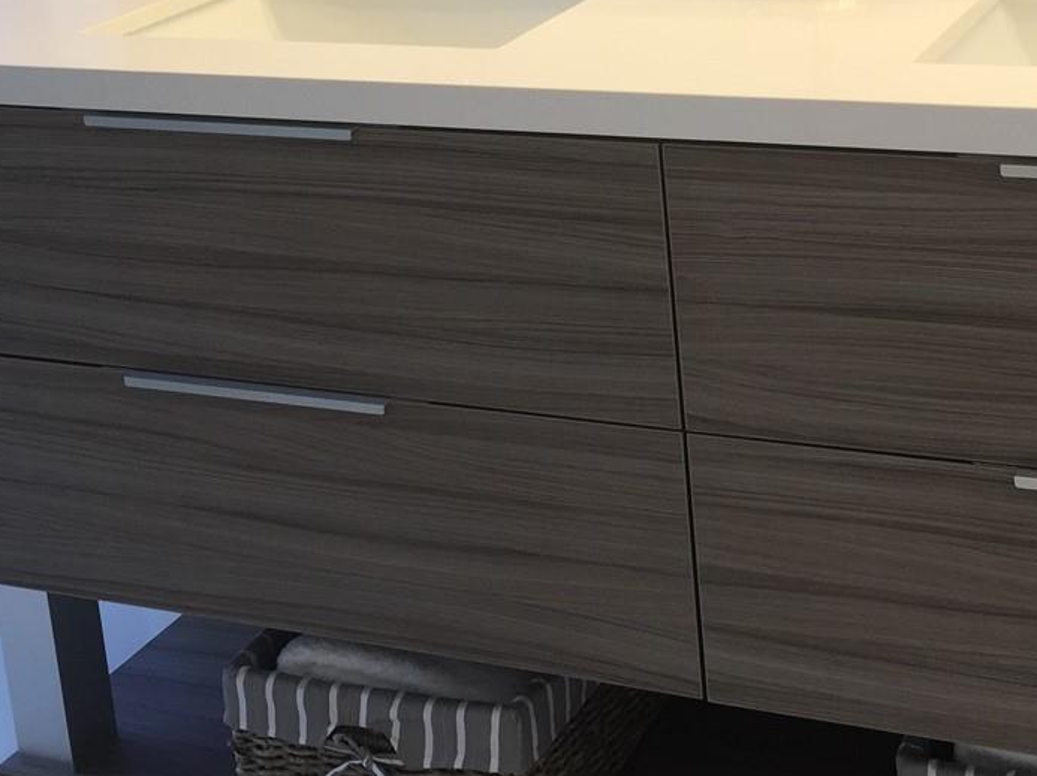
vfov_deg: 21.6
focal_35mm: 67
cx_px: 696
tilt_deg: -15.1
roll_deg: +3.3
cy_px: 124
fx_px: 2006
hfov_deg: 28.8
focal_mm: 4.15
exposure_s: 1/120
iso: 40
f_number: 2.2
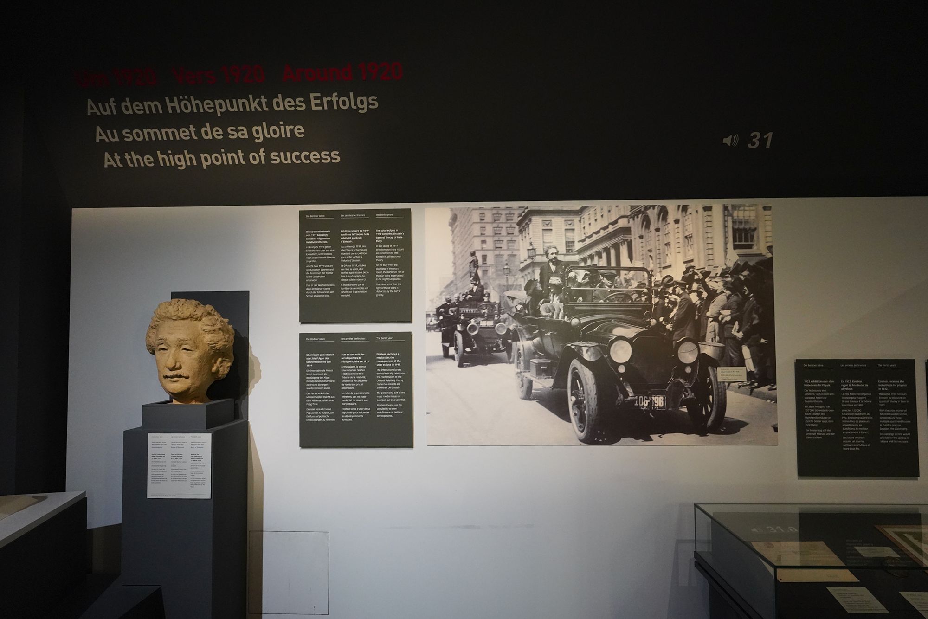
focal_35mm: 24
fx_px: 619
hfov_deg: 73.7
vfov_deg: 53.1
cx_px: 464
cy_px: 310
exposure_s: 1/80
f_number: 4
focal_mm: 24
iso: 5000
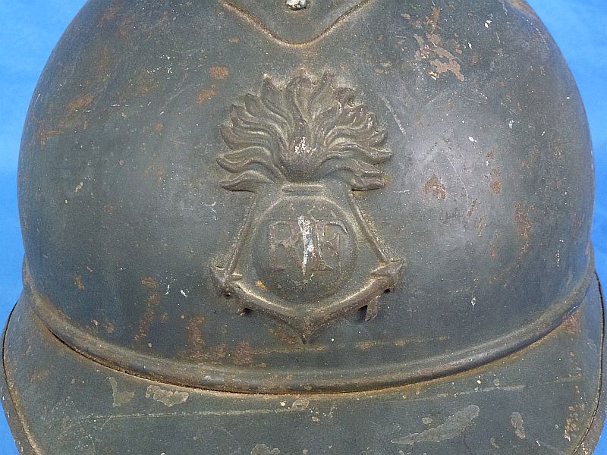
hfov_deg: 33.8
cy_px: 228
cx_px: 304
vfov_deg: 25.7
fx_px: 1000
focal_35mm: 57
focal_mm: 10.1
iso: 400
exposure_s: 1/40
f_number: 4.4
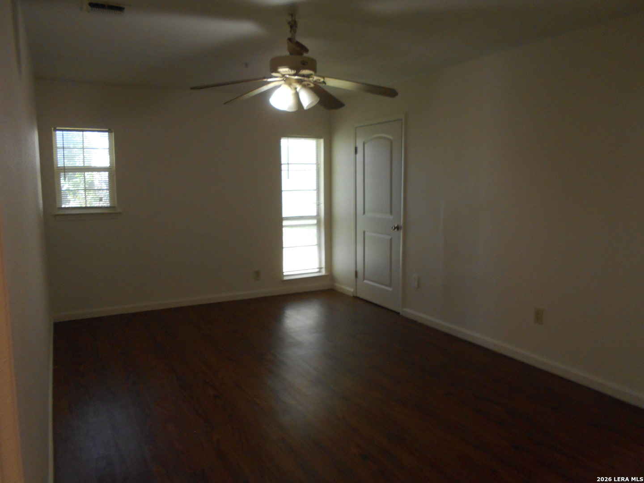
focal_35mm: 26
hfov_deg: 67.3
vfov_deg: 53.1
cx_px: 322
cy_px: 242
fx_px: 484
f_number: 3.2
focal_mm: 4.6
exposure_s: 1/30
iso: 220
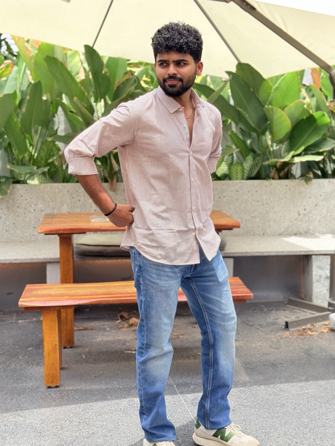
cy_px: 223
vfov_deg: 39.7
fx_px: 619
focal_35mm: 48
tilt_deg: -6.0
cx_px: 168
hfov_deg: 30.3
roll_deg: +0.0
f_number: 1.78
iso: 100
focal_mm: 6.76
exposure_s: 1/3891
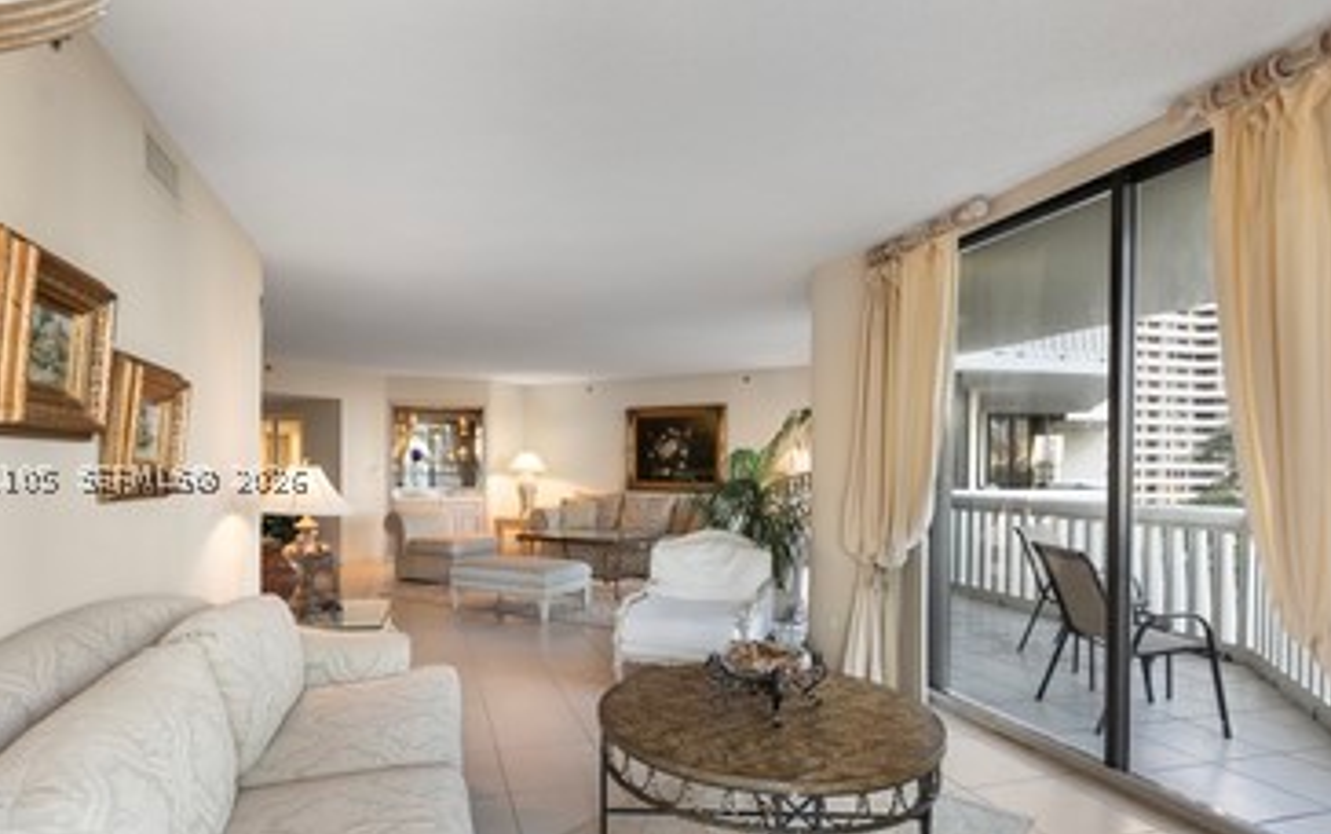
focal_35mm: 19
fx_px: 690
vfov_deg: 62.0
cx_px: 611
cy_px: 476
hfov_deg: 87.8
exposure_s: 1/6
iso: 200
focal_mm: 17
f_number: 8
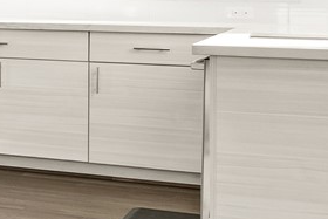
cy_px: -21
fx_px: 1130
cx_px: -876
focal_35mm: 124
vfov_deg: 10.9
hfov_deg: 9.0
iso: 200
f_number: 9
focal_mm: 16
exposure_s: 1/5
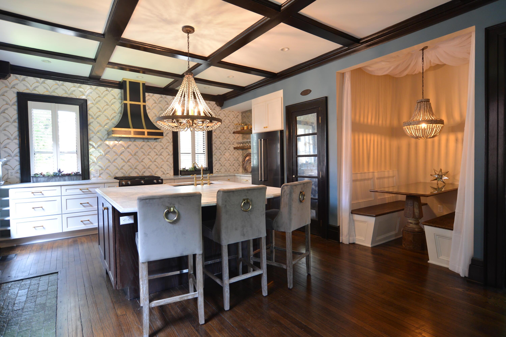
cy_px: 168
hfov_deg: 86.9
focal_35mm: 19
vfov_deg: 64.6
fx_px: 267
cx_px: 253
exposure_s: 1/30
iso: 500
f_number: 3.5
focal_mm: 19
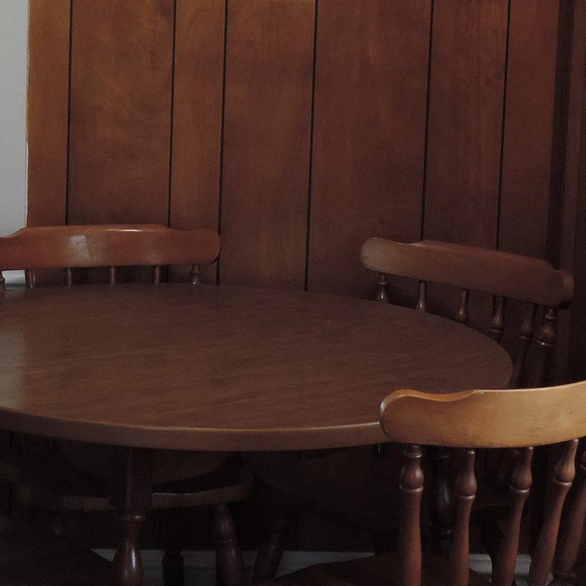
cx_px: 101
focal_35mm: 96
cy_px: 180
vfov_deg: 18.0
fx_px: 1839
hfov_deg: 17.9
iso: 200
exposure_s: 1/30
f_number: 3.1
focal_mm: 5.3
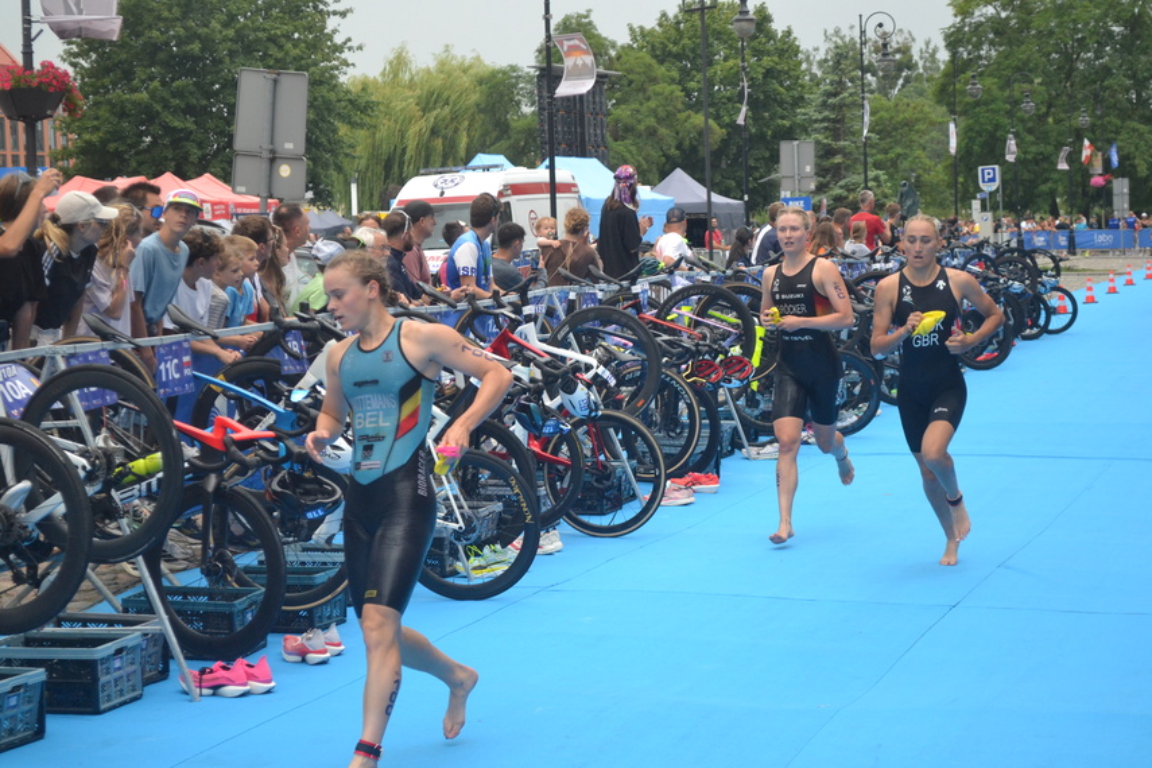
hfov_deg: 24.6
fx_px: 2640
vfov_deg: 16.6
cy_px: 384
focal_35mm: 82
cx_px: 576
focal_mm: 55
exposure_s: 1/500
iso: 1000
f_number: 5.6
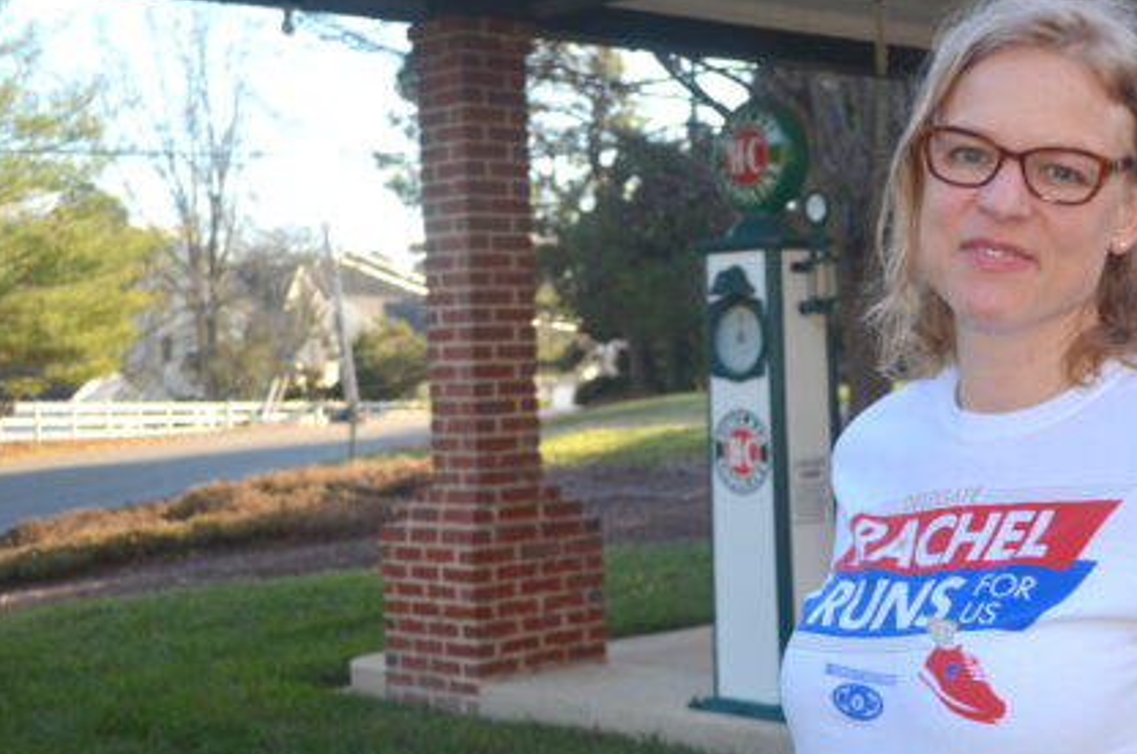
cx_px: 820
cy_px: 413
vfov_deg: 22.5
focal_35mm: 60
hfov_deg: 32.9
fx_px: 1892
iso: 110
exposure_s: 1/200
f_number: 4.2
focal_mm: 26
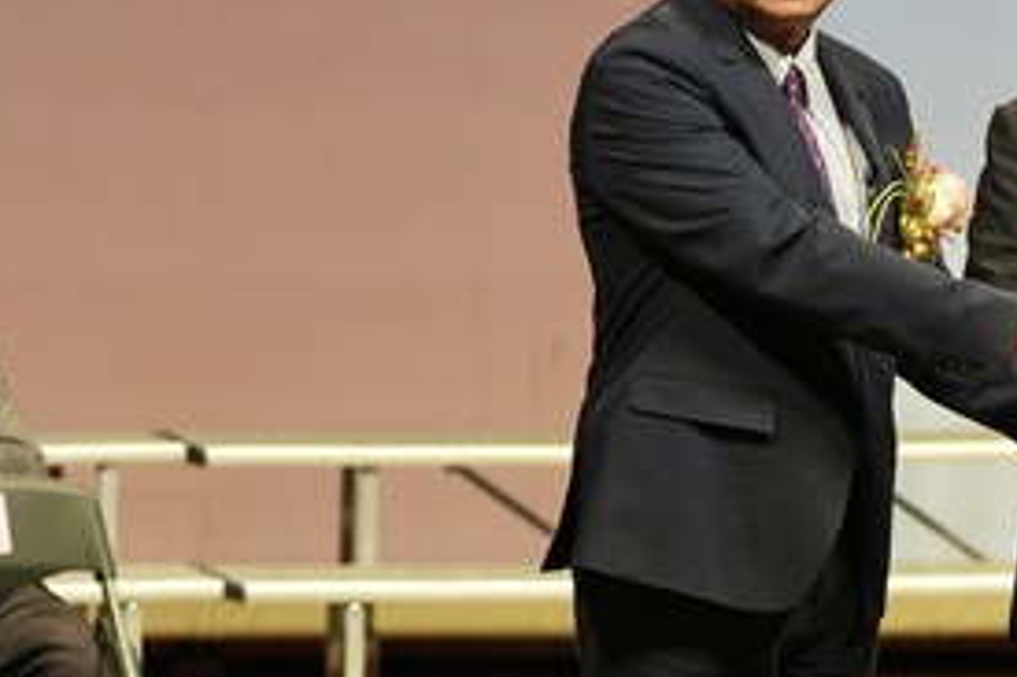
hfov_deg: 7.4
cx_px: 1254
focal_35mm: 275
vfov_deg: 5.0
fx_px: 7764
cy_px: 475
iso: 800
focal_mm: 108
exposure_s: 1/200
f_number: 2.8
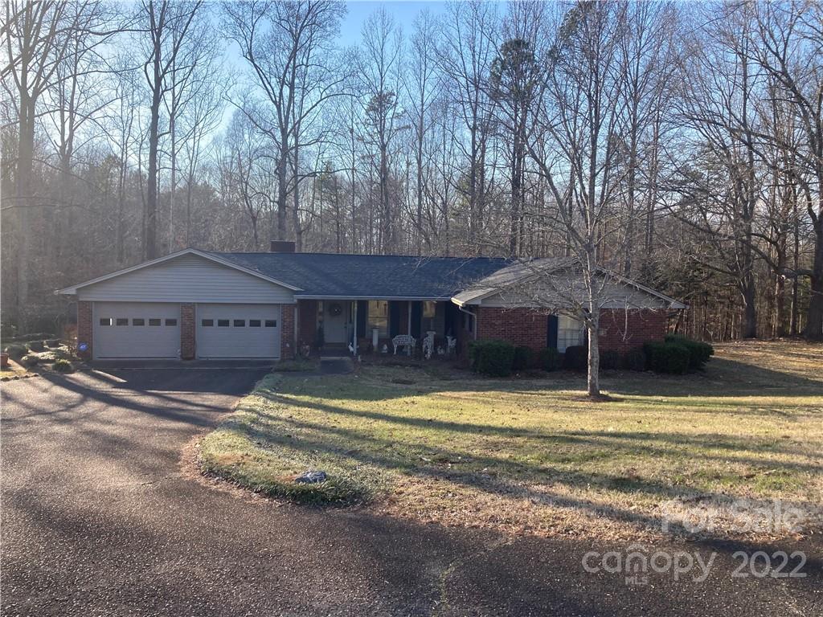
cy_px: 308
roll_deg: -2.2
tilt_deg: -3.7
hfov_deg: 63.4
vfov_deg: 49.7
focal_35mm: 28
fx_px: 666
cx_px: 412
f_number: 1.8
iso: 20
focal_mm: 3.99
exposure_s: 1/813
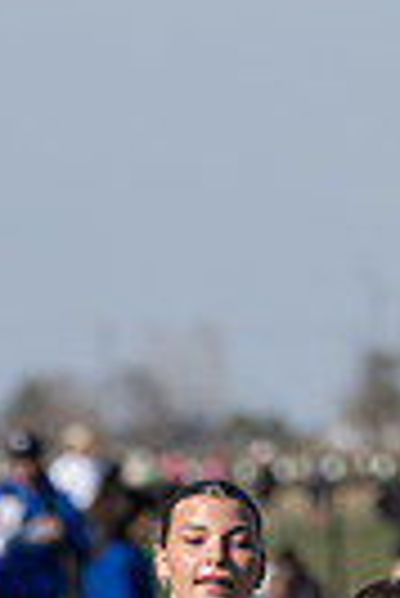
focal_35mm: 1012
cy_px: 949
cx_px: 229
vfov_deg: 2.0
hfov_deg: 1.4
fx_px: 16822
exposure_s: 1/1000
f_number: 4.5
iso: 100
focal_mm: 200
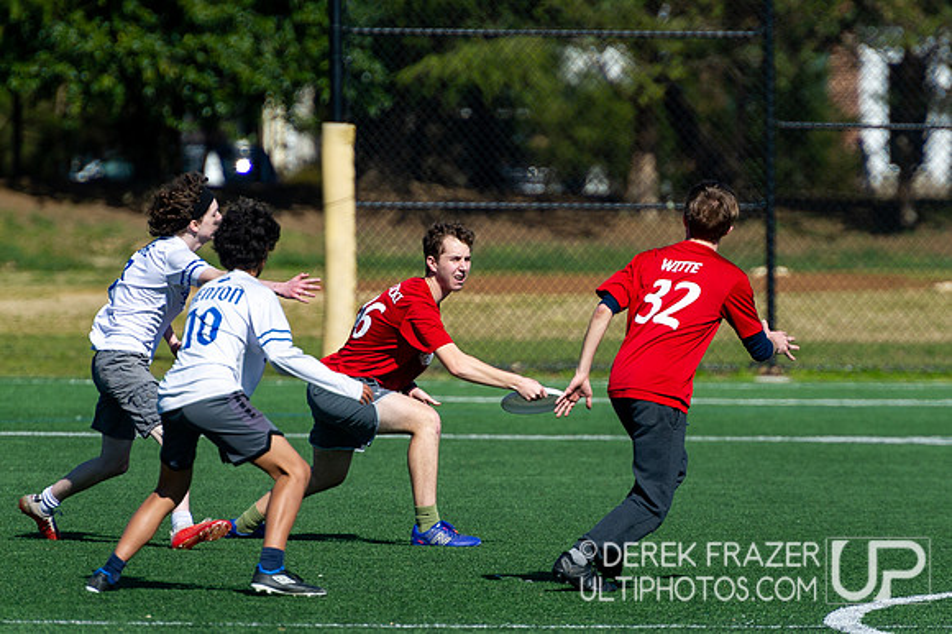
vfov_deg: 2.7
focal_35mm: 504
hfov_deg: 4.1
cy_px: 329
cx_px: 465
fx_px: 13333
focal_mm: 280
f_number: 4
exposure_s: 1/3200
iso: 320
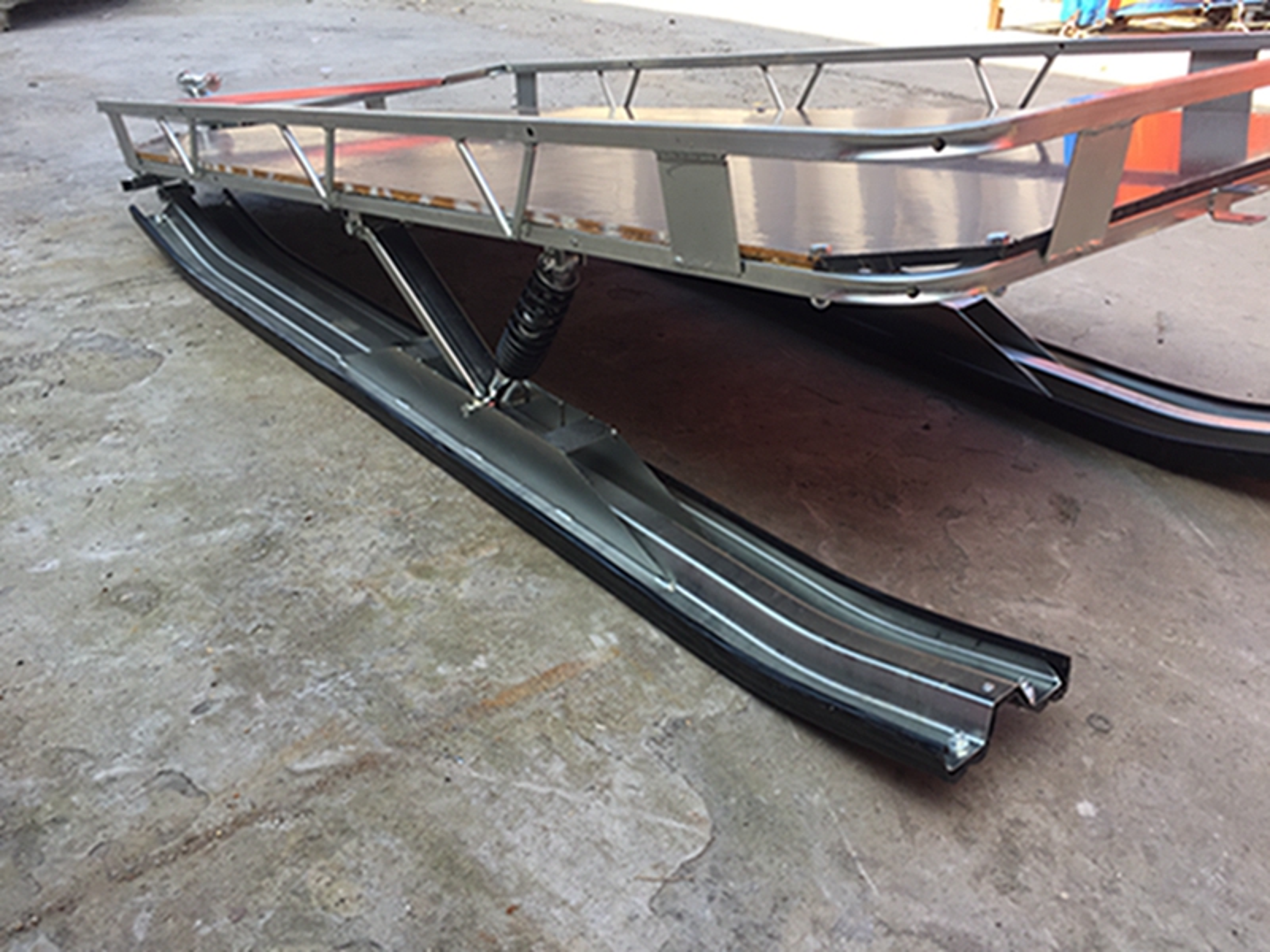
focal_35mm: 29
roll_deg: -4.5
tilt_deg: -28.5
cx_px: 635
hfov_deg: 61.7
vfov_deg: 48.2
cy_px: 476
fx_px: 1064
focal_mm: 4.15
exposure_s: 1/297
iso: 32
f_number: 2.2
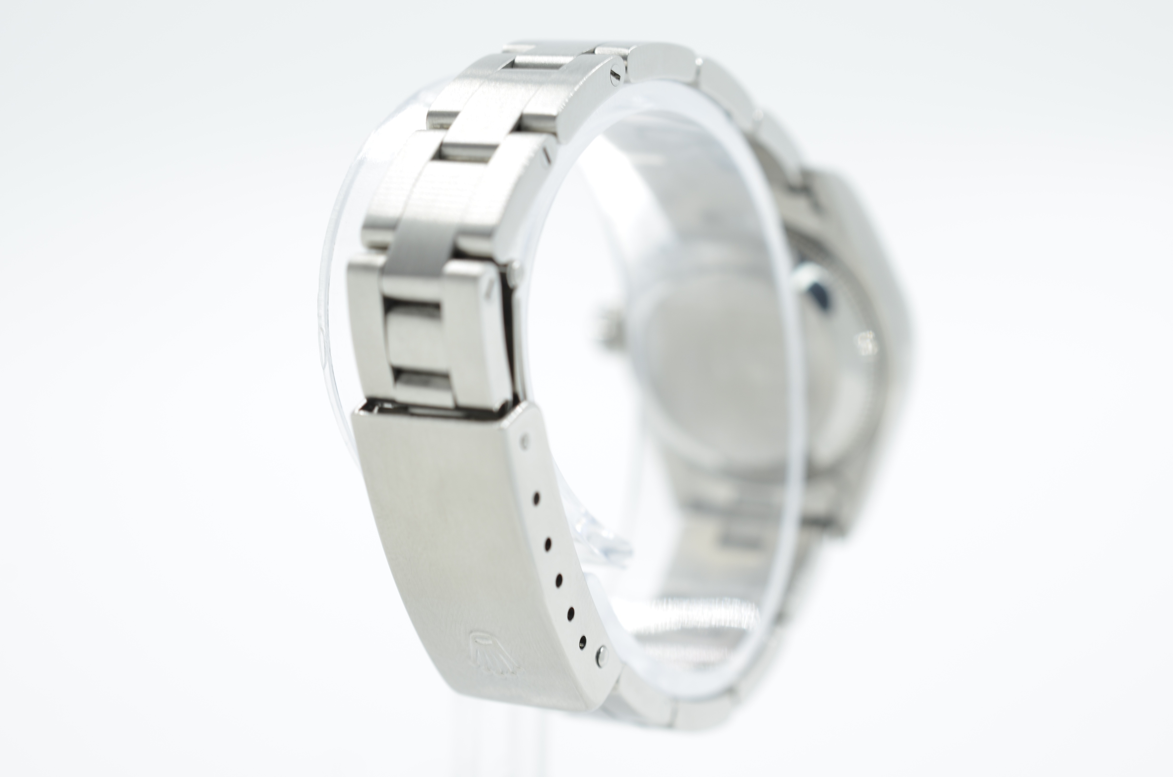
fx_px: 1951
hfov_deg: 33.5
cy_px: 388
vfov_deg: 22.5
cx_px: 586
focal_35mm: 60
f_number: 8
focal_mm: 40
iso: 100
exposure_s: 1/50
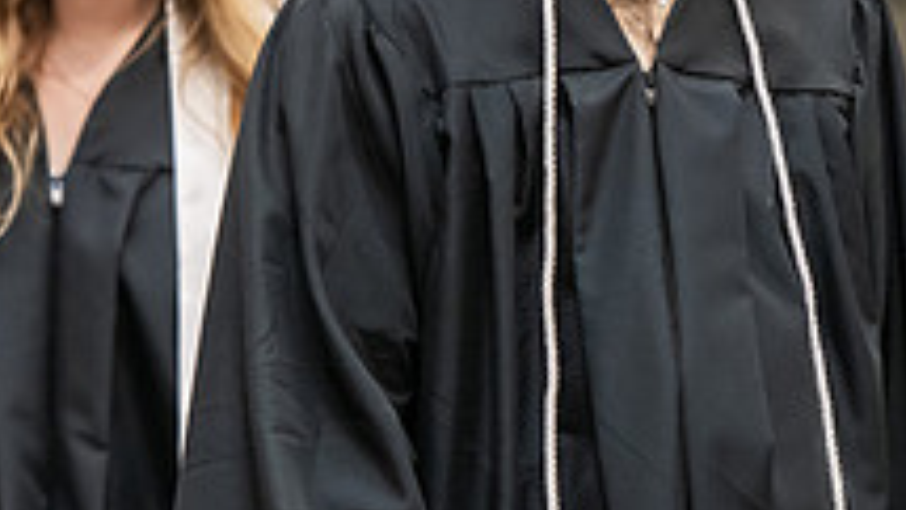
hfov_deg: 5.3
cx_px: 729
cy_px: -40
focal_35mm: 409
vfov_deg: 3.0
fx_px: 9827
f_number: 3.2
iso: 2500
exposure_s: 1/200
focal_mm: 145
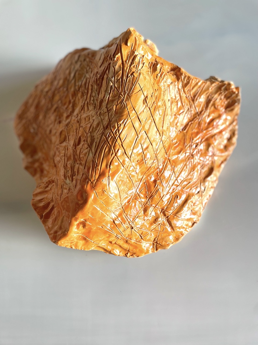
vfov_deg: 67.3
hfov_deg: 53.1
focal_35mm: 26
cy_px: 172
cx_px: 129
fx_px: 258
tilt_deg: -64.1
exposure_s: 1/121
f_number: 1.6
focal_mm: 4.2
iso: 32
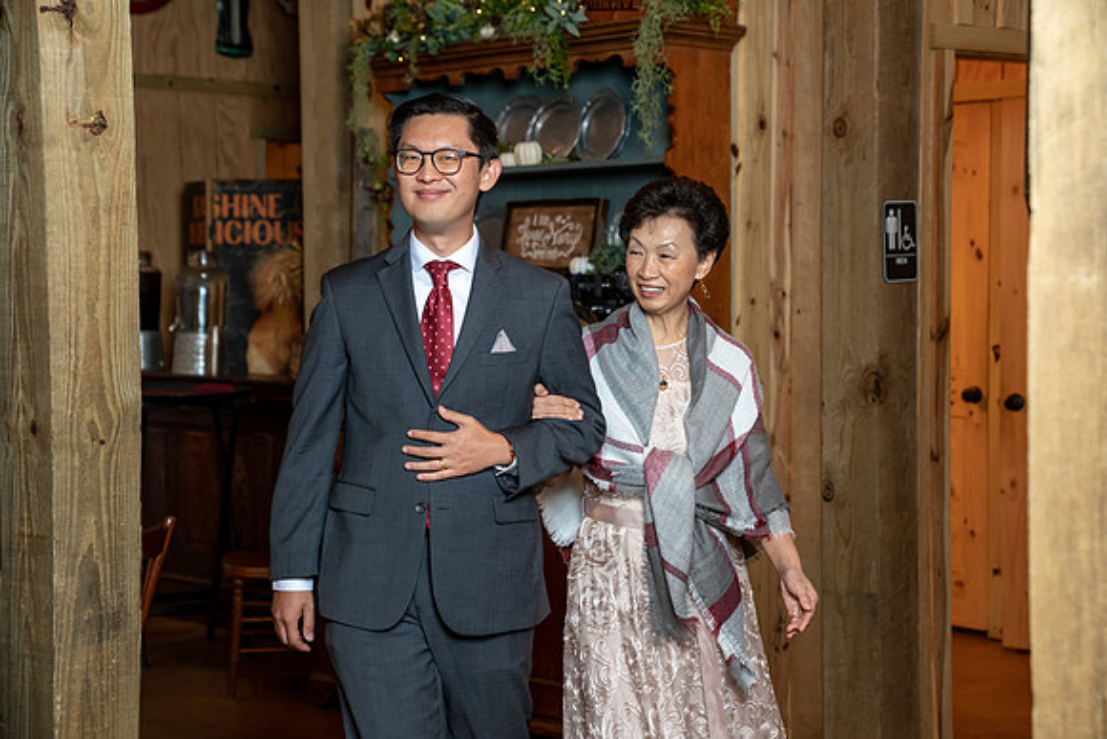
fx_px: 2153
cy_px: 370
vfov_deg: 19.5
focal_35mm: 70
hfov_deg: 28.8
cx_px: 554
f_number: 4
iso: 2000
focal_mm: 70
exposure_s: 1/125
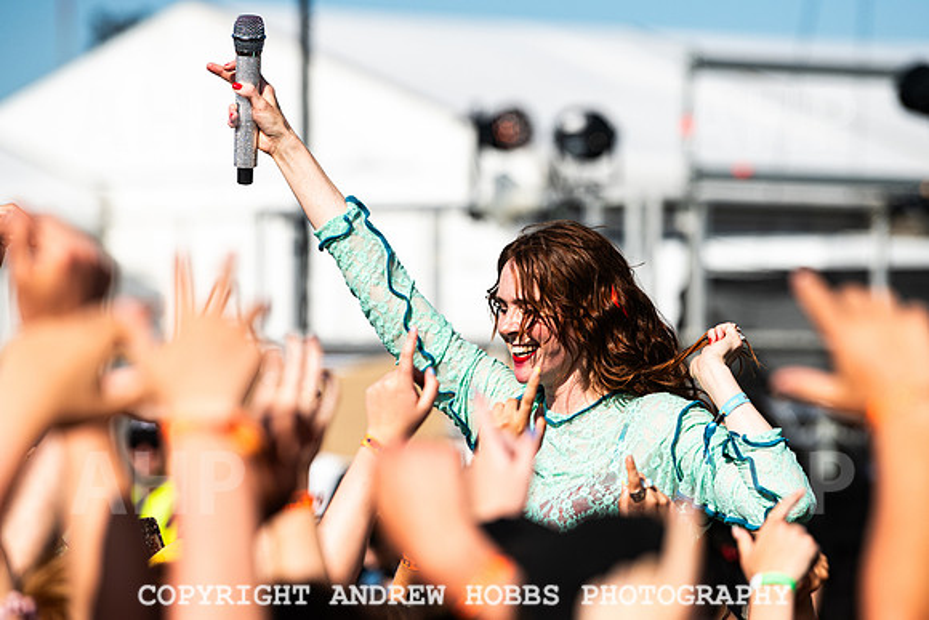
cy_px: 332
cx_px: 526
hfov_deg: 9.1
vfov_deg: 6.1
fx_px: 5846
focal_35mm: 226
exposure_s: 1/5000
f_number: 4
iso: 200
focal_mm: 200
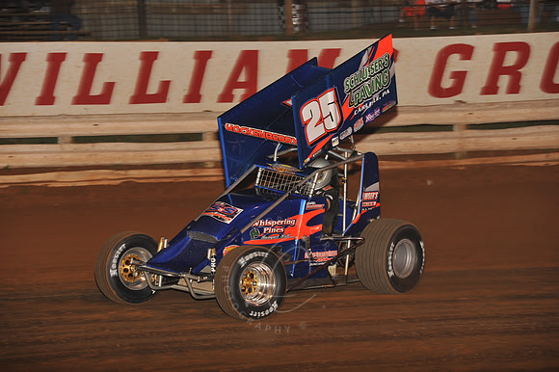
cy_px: 186
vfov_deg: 9.5
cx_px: 280
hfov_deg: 14.2
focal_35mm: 145
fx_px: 2250
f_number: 6.3
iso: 1000
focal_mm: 145
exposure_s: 1/320
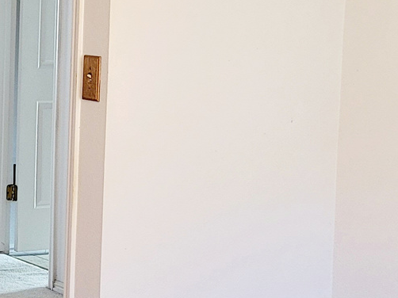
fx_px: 1172
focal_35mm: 102
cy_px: 98
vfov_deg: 14.5
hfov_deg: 18.9
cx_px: 31
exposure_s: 1/120
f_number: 1.8
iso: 250
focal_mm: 7
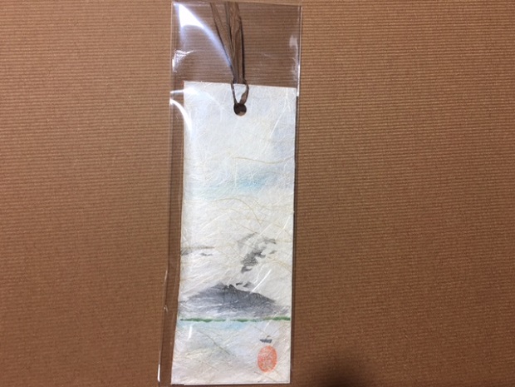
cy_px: 194
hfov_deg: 61.7
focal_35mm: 29
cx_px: 258
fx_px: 431
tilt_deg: -65.7
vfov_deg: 48.2
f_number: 2.2
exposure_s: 1/120
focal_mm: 4.15
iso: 32
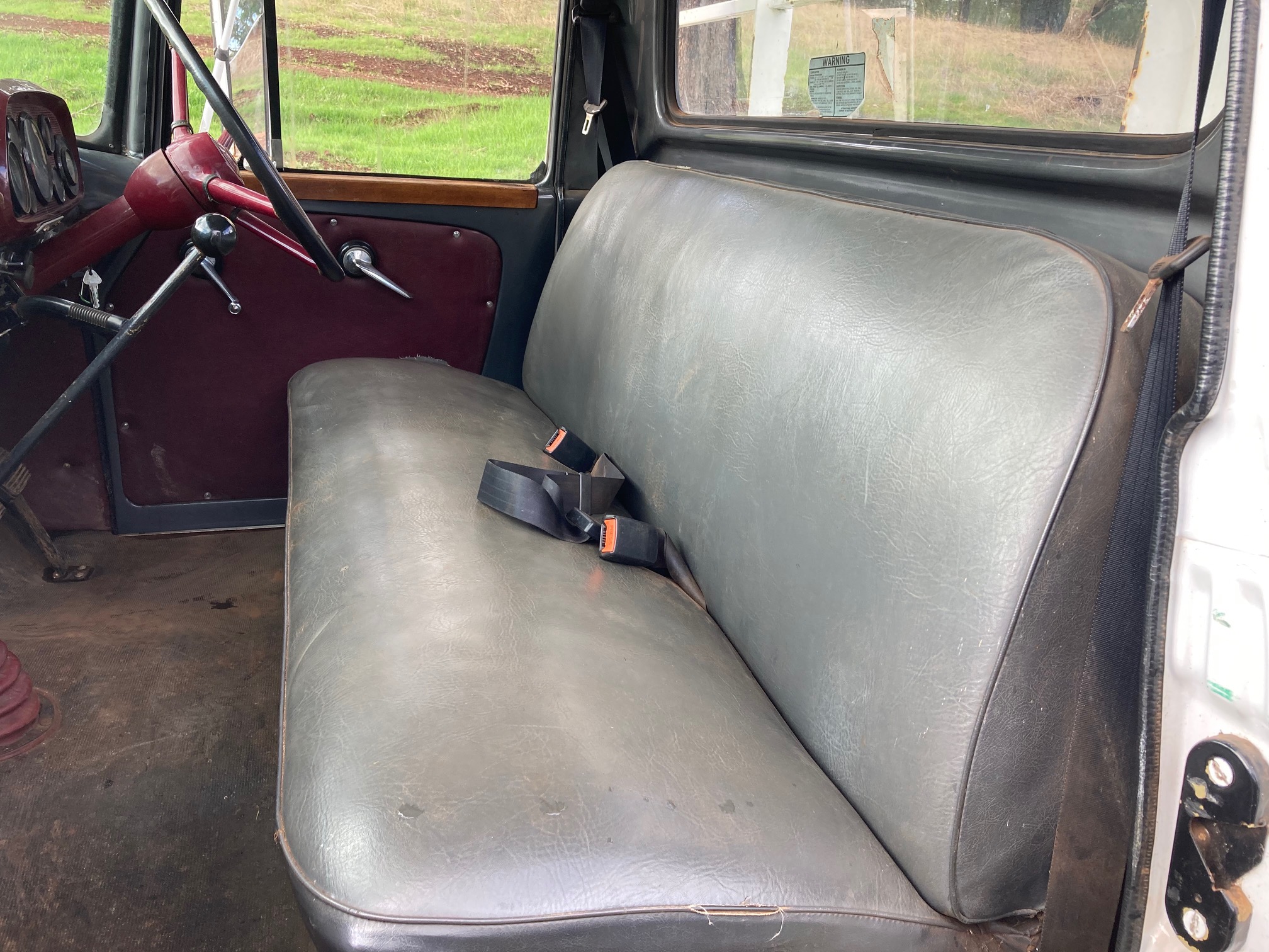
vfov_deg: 49.7
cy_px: 476
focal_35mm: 28
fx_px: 1026
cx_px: 634
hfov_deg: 63.4
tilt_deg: -17.0
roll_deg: -4.5
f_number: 1.8
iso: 32
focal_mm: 3.99
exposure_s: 1/121
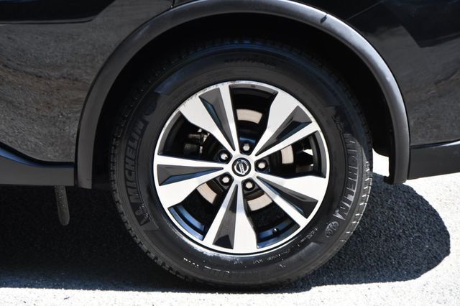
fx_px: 1724
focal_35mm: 135
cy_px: 153
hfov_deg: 15.2
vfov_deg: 10.1
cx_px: 230
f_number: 5.6
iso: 250
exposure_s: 1/250
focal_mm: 90
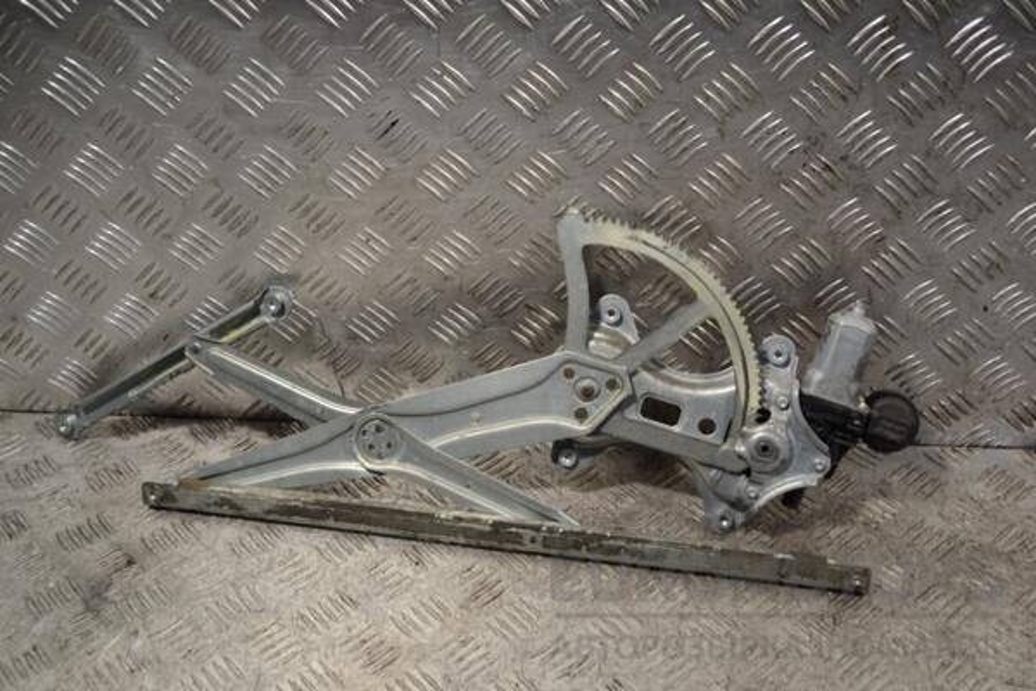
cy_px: 346
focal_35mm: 45
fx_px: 1295
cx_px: 518
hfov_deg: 43.6
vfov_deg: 29.9
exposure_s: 1/30
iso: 100
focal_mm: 30
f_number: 4.5
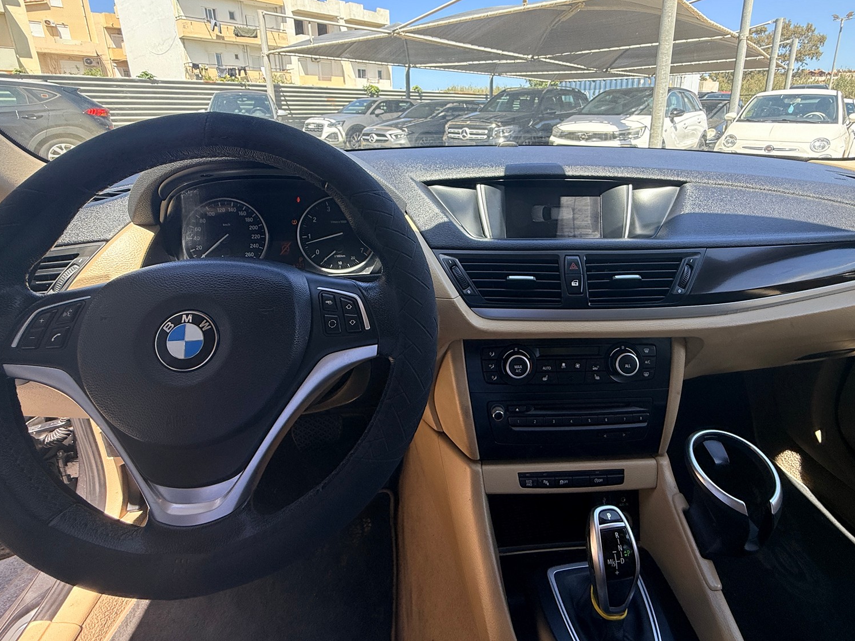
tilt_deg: -15.0
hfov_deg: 87.5
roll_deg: +0.1
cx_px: 471
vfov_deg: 70.3
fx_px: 445
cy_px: 236
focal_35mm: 18
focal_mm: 2.22
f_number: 2.2
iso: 64
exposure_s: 1/331
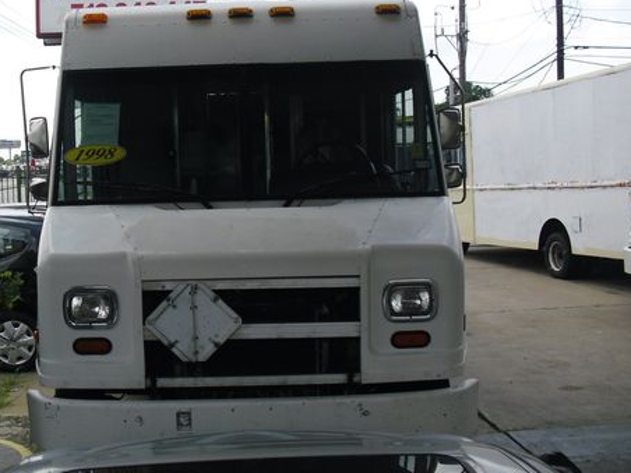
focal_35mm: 51
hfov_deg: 37.1
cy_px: 205
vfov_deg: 28.5
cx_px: 211
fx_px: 930
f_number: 7.8
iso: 100
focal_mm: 6.3
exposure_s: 1/125
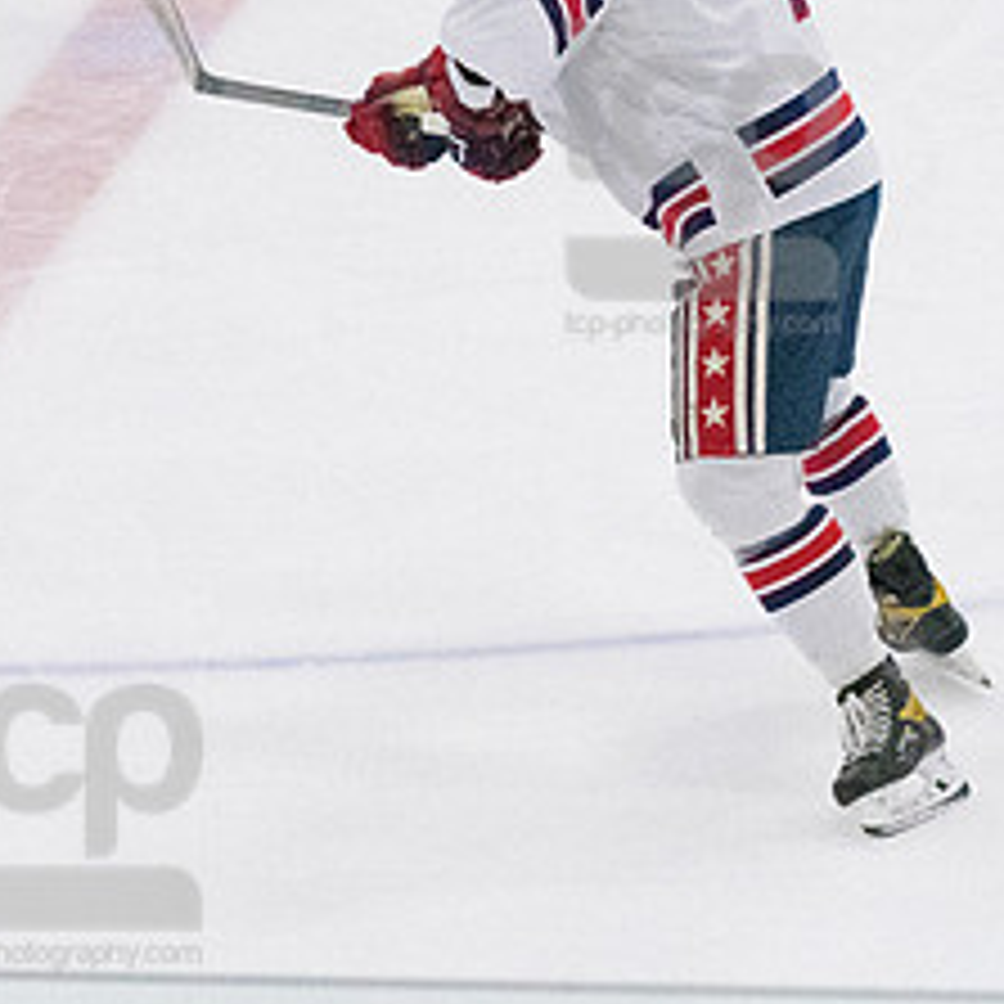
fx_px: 10862
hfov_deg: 5.3
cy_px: 180
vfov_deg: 5.3
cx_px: 702
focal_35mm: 331
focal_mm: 100
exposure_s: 1/1600
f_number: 5
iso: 8000
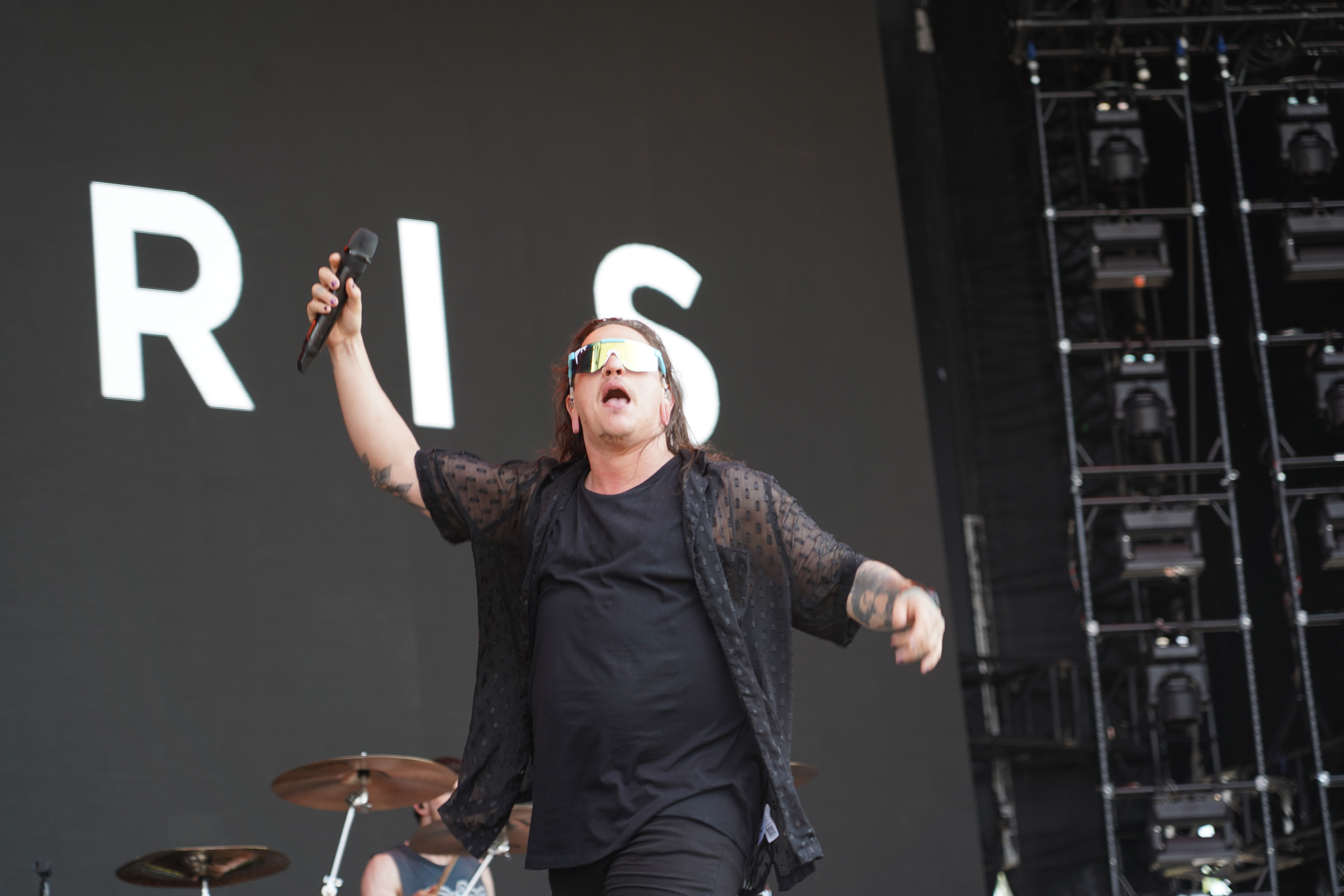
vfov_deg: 13.0
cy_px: 448
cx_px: 672
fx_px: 3920
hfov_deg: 19.5
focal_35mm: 105
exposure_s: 1/125
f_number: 4
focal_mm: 105
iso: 100
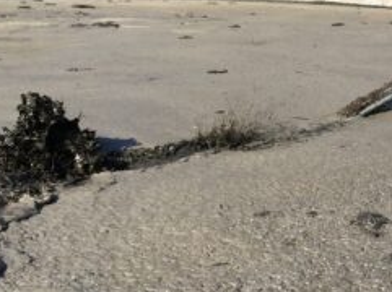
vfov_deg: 21.5
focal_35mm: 68
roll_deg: +0.4
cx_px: 309
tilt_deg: -12.7
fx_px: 769
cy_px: 106
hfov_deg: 28.1
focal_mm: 4.15
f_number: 2.2
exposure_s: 1/1642
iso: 32
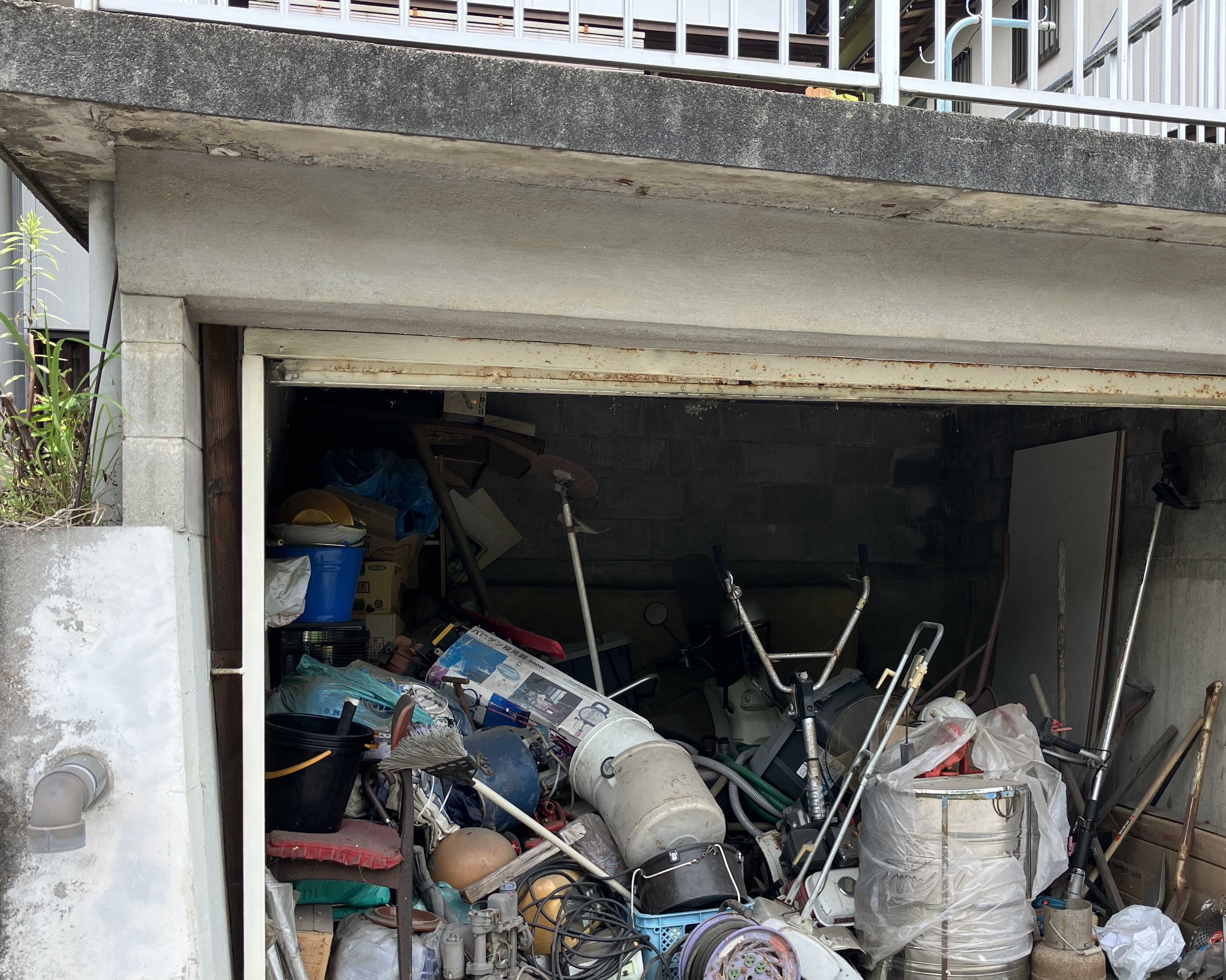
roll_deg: +0.3
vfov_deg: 39.9
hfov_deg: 48.7
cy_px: 605
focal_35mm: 37
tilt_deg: -0.2
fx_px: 1343
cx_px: 748
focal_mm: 3.99
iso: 32
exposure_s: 1/442
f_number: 1.8
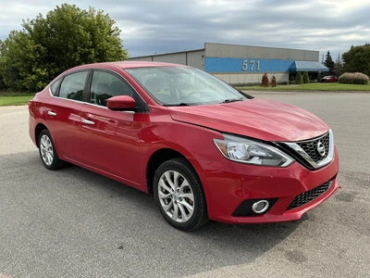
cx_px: 185
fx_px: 299
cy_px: 139
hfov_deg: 63.4
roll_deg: +1.0
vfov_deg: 49.7
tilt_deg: -9.6
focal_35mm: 28
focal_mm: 3
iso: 25
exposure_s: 1/700
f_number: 1.8
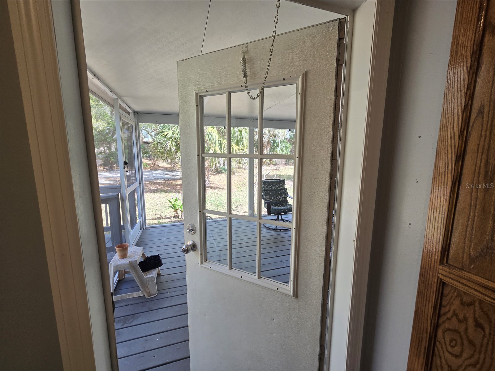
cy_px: 186
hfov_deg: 106.2
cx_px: 248
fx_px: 186
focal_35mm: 13
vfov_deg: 89.9
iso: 50
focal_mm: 2.2
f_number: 2.2
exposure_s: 1/126
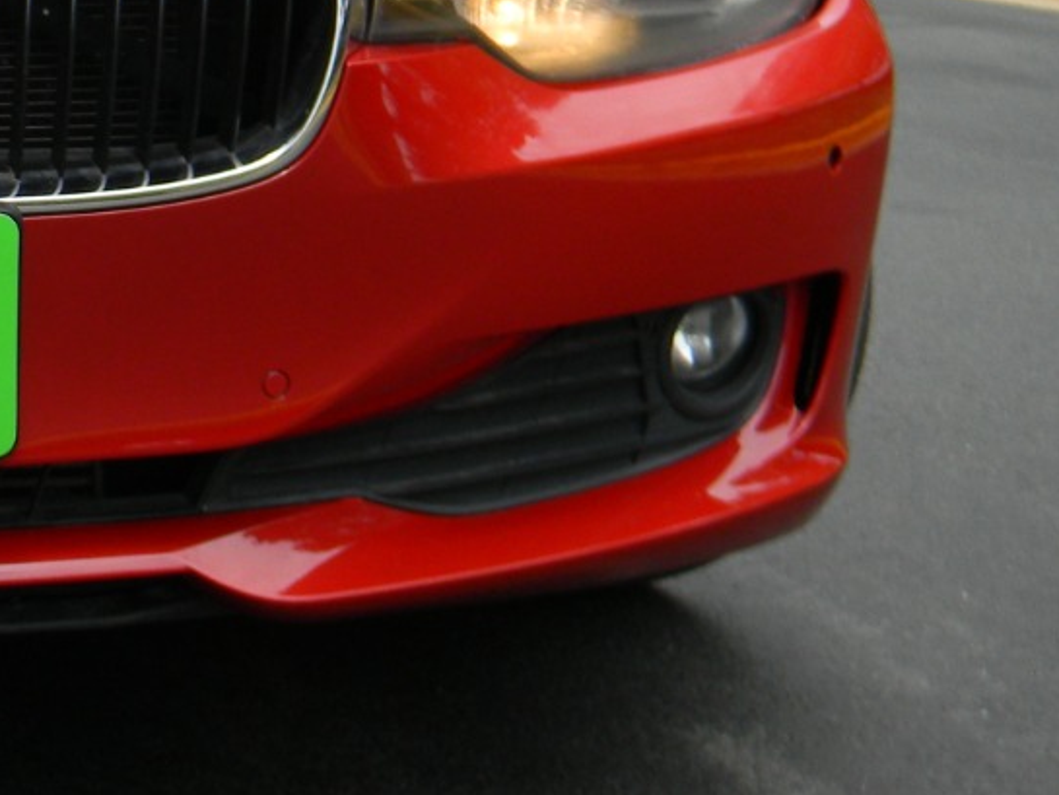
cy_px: 122
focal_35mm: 74
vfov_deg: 19.6
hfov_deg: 23.6
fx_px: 2264
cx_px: -270
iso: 80
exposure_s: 1/443
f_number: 3.5
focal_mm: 5
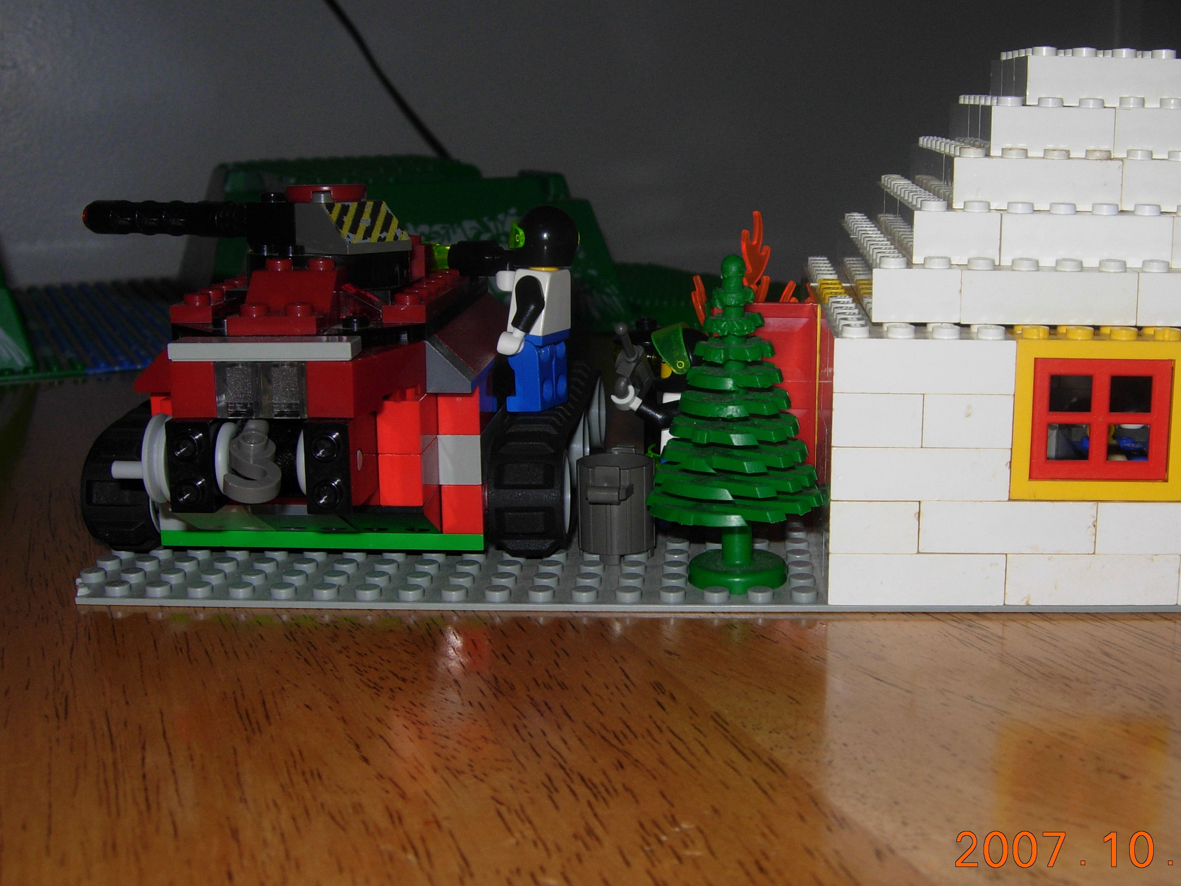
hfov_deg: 41.0
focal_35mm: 46
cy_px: 403
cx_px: 724
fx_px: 1570
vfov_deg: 31.5
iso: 50
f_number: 3.8
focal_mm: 7.5
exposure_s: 1/45.2
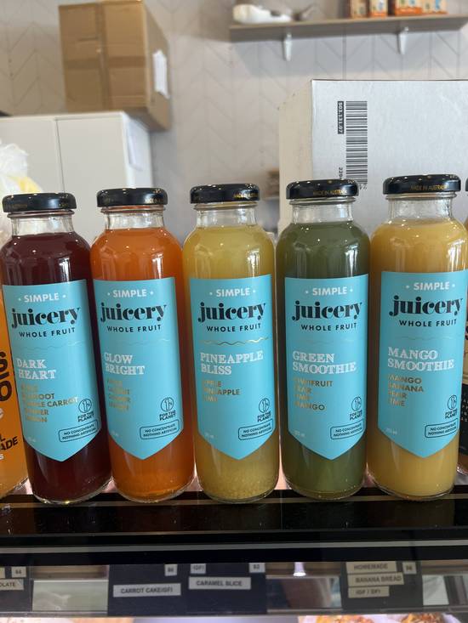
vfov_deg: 67.3
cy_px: 312
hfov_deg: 53.1
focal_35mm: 26
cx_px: 234
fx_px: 469
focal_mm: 5.7
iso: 80
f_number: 1.5
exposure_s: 1/100
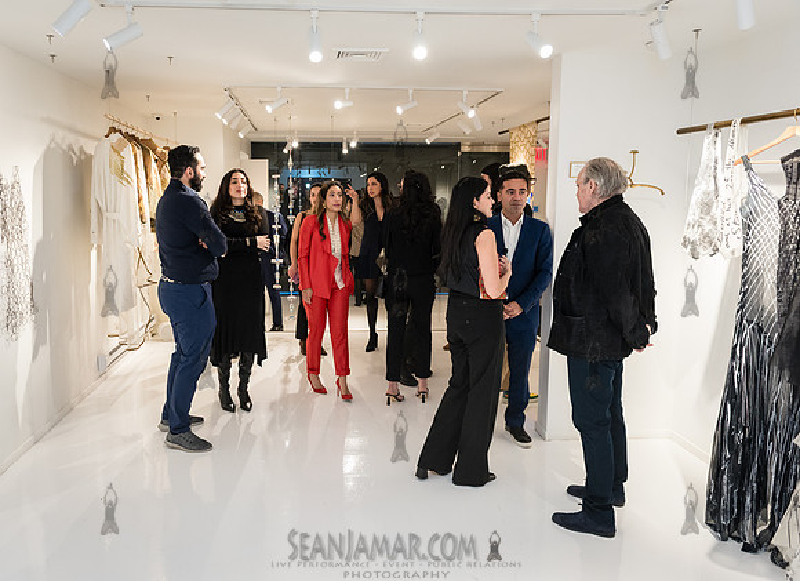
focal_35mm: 27
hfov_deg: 65.0
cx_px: 336
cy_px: 271
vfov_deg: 49.9
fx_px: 623
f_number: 3.5
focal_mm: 24
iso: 1600
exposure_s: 1/160
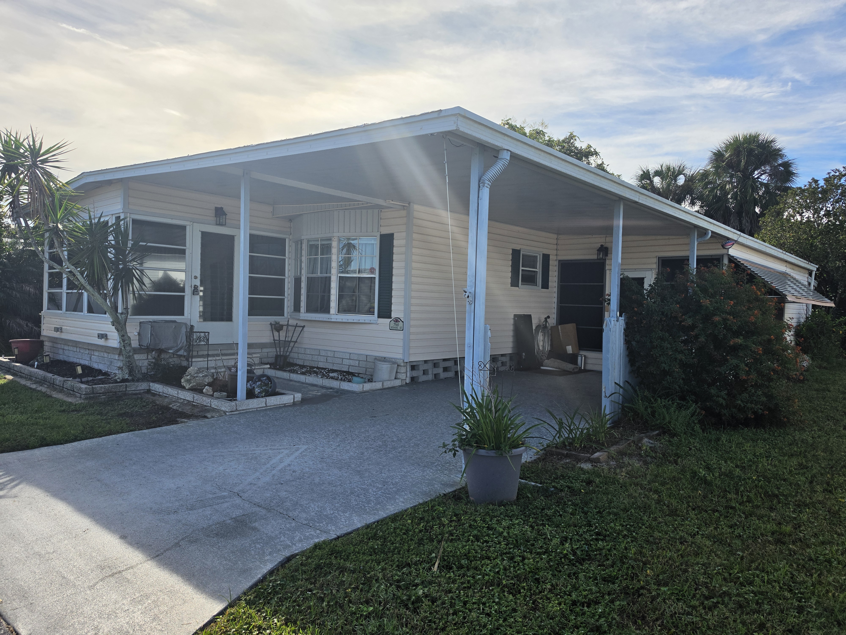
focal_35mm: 23
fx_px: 562
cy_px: 318
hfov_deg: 73.9
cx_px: 423
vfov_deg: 58.9
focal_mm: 6.5
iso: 32
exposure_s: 1/7939
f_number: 1.4
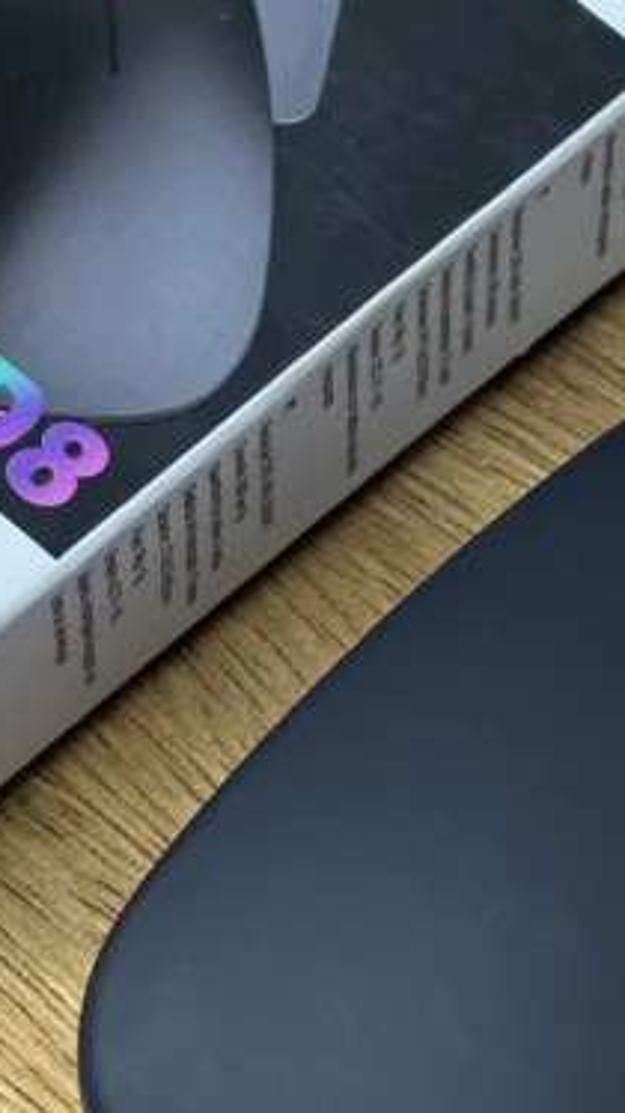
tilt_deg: -55.6
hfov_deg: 10.8
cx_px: 399
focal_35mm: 112
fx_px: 3304
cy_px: 690
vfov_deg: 19.1
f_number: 1.78
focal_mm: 6.86
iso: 160
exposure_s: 1/50
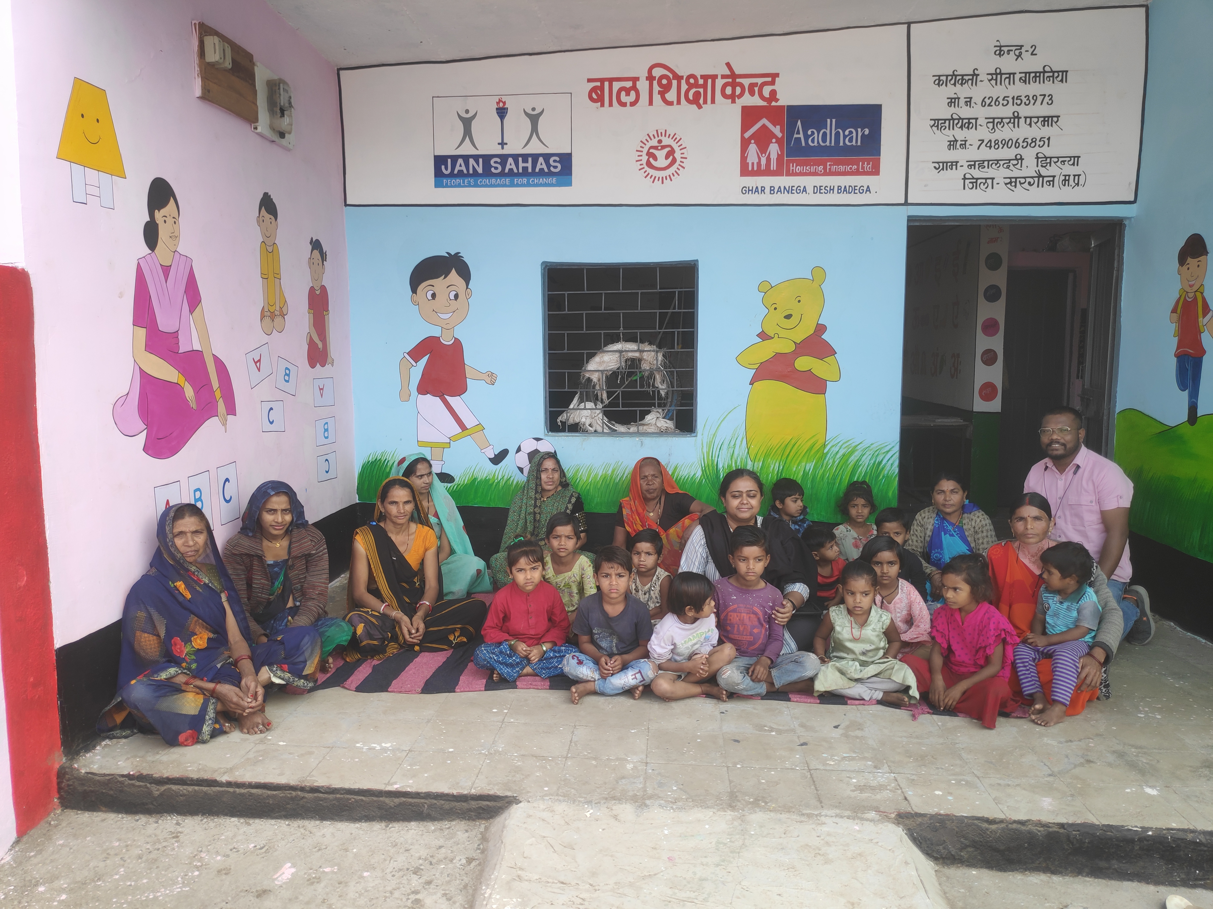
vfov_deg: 66.0
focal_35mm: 20
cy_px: 454
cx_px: 606
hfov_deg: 81.7
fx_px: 701
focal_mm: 3.94
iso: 100
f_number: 1.9
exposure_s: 1/220
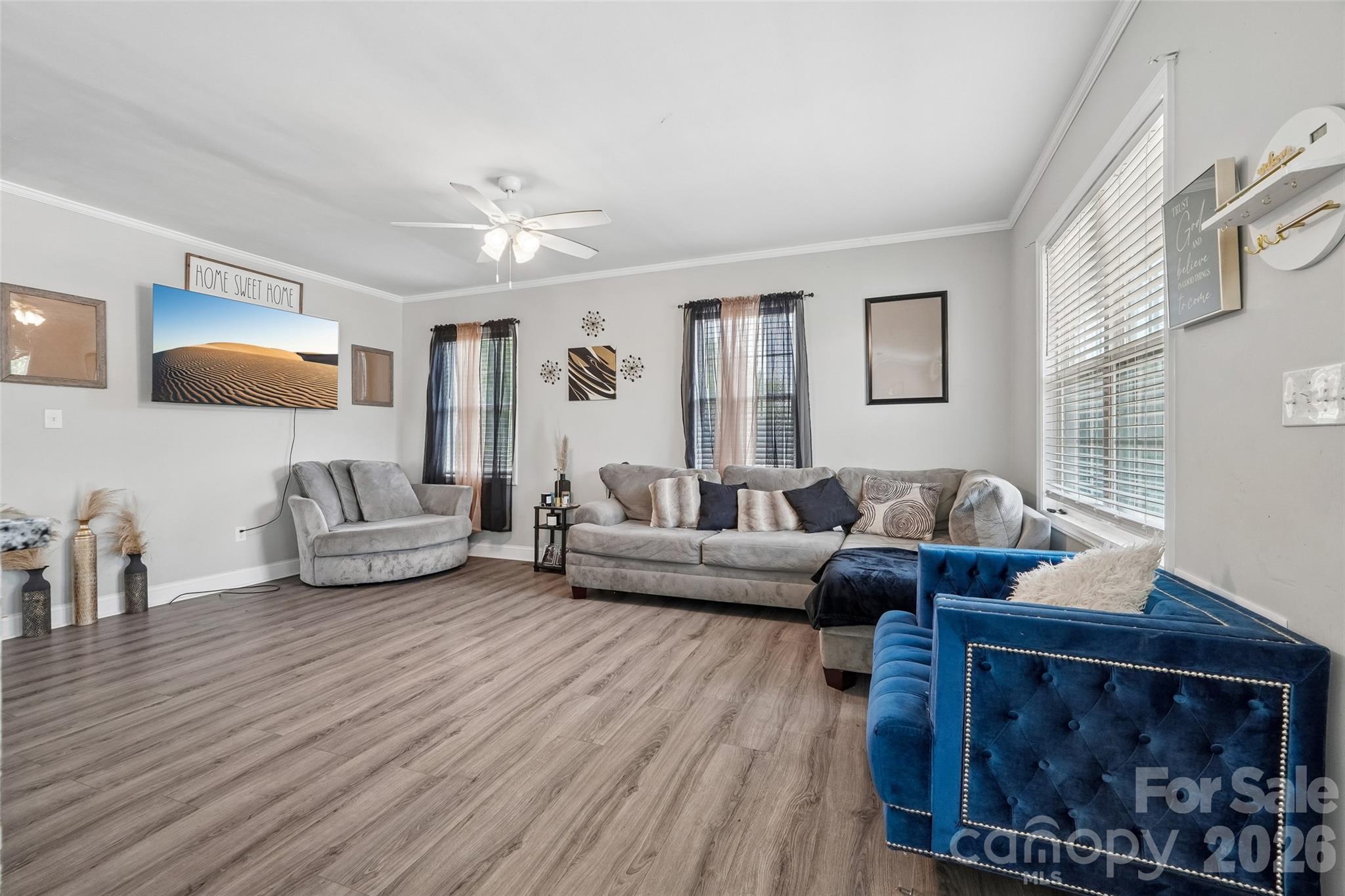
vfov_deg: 77.3
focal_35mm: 15
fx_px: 560
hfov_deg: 100.4
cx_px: 672
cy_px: 448
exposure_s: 1/8
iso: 400
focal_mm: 10
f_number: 8
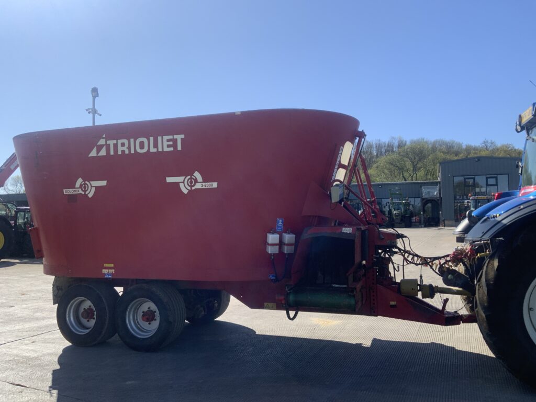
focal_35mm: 29
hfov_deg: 61.7
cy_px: 201
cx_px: 268
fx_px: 449
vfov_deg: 48.2
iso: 16
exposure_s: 1/1675
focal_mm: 3
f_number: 1.8
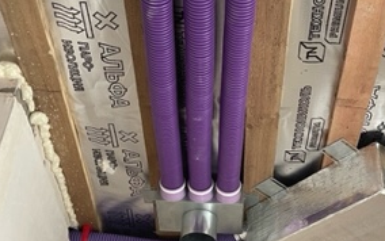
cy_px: 194
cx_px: 291
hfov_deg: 32.3
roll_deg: +0.9
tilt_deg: +33.9
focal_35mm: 62
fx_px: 651
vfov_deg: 20.7
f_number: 1.6
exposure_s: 1/60
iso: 200
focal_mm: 5.1
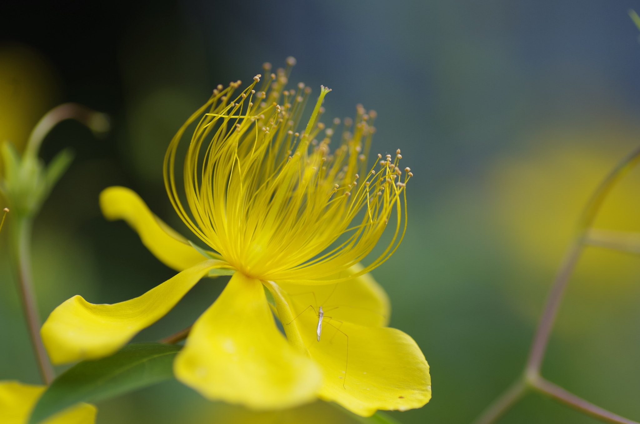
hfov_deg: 15.2
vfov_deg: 10.1
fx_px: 2395
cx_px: 320
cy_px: 212
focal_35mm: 135
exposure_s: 1/250
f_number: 2.8
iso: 100
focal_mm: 90
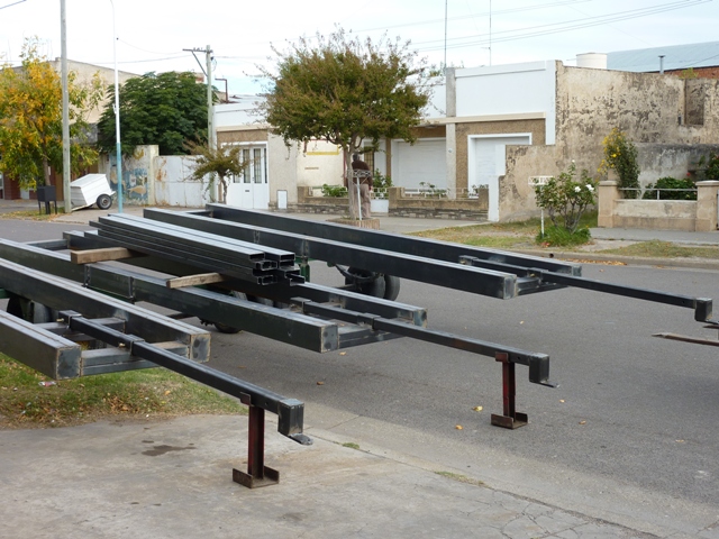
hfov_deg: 39.7
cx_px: 360
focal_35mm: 48
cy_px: 270
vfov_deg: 30.3
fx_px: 997
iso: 80
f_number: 4
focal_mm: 7.9
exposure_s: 1/160
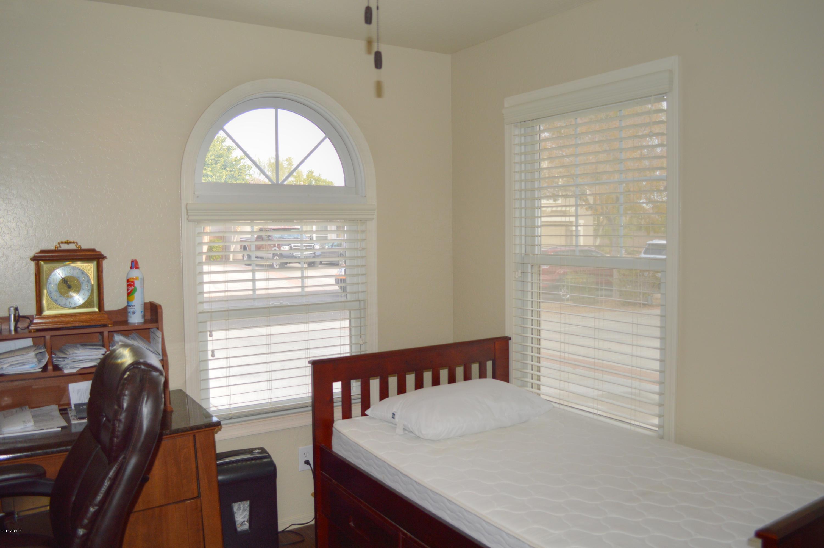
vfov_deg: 47.8
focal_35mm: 27
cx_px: 412
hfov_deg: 67.4
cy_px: 274
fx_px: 617
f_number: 3.8
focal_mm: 18
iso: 200
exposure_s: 1/200
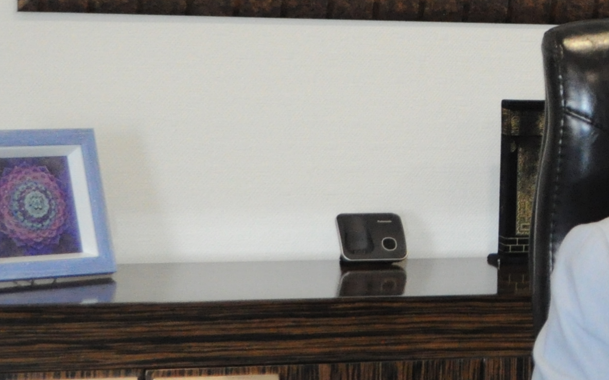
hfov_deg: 12.8
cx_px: 892
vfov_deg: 8.5
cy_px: 146
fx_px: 2572
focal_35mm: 155
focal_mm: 28
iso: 2000
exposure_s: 1/200
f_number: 4.5
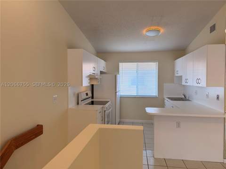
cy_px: 84
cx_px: 113
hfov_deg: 71.6
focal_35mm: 24
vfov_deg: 56.8
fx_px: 157
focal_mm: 6.76
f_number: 1.78
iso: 125
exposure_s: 1/210
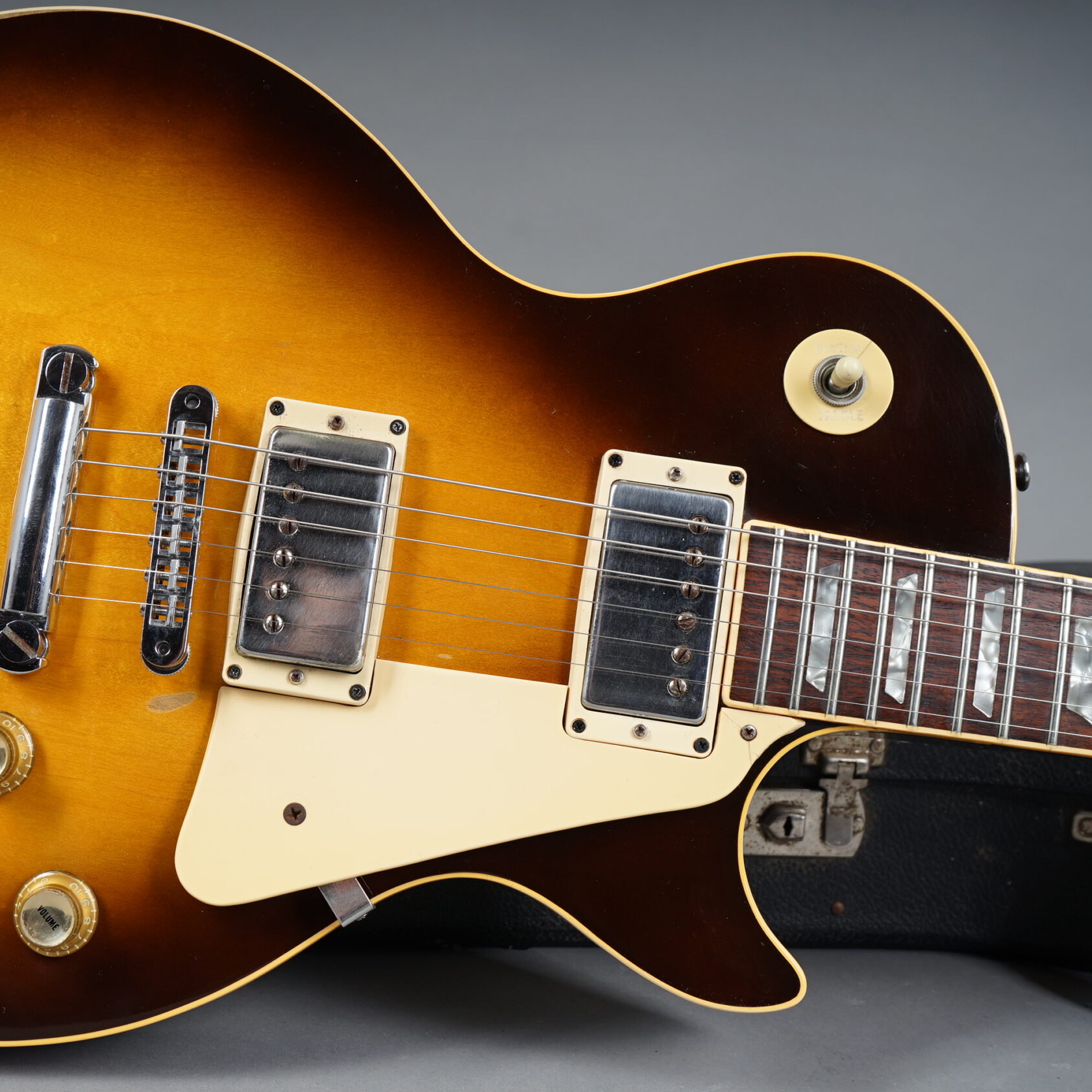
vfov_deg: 32.2
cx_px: 358
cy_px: 545
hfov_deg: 31.9
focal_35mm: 53
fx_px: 1892
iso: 125
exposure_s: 1/160
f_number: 8
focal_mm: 41
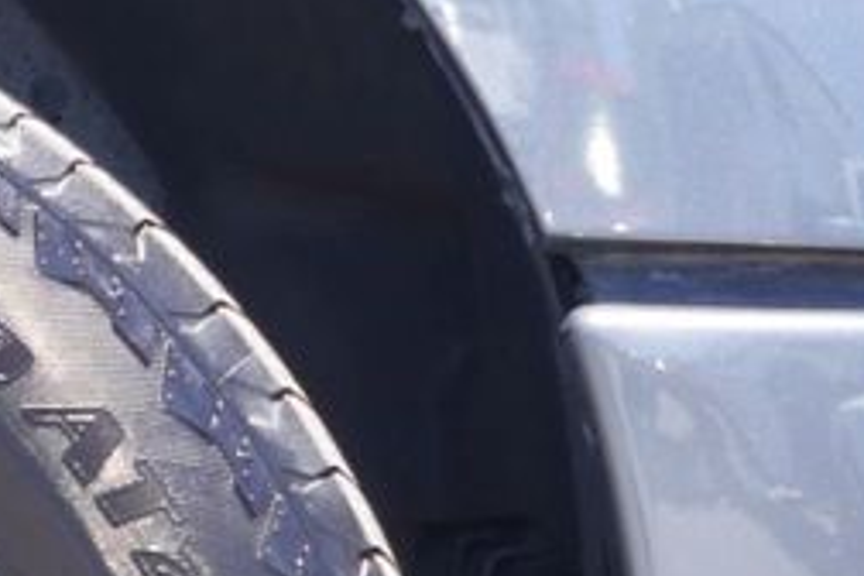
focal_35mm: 250
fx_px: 6000
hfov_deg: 8.0
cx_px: -679
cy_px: 998
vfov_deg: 5.4
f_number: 5.6
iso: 100
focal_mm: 41
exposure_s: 1/80
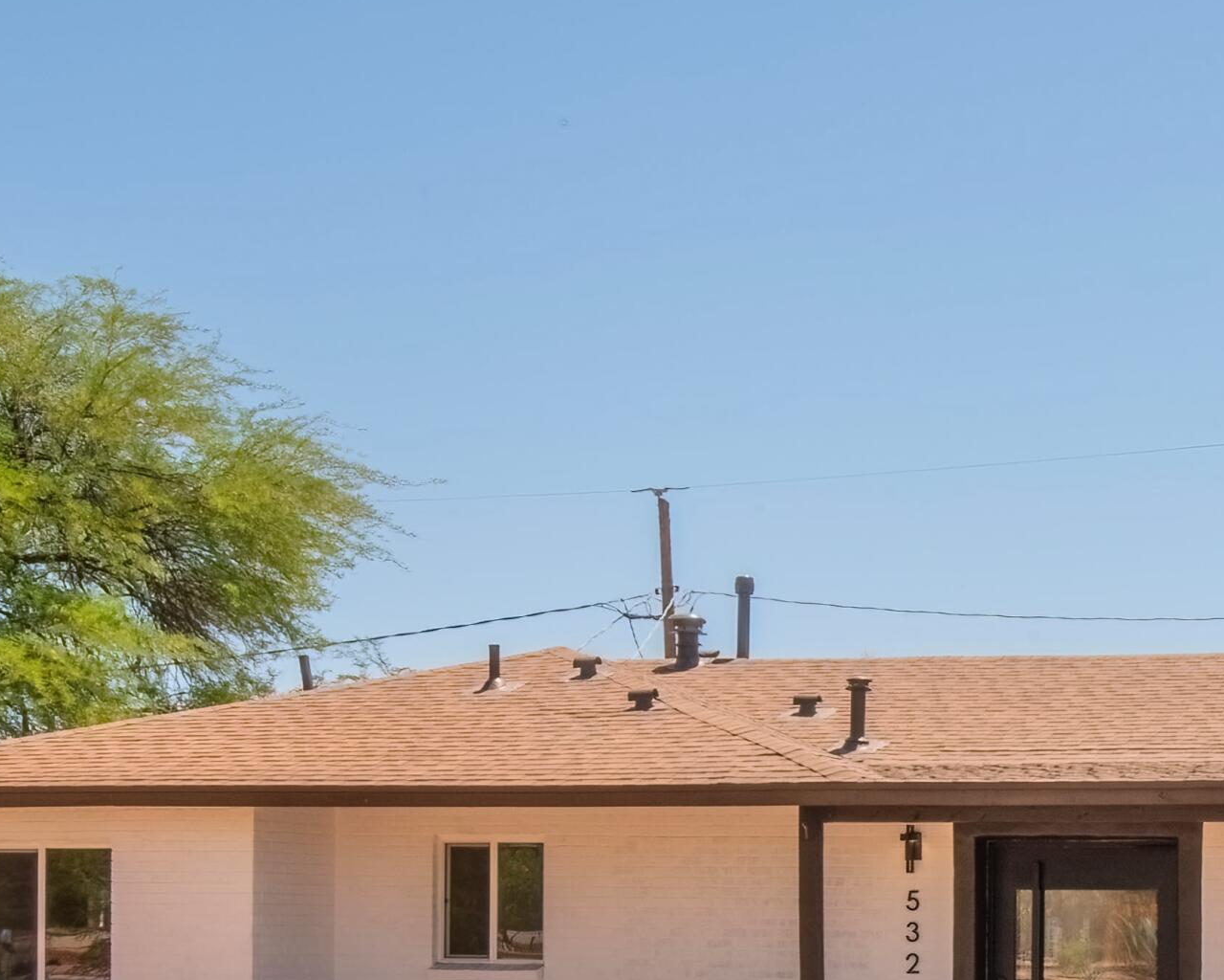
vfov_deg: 22.4
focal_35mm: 66
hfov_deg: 27.6
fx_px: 2391
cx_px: 1118
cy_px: 929
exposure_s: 1/25
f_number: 29
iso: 200
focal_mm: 20
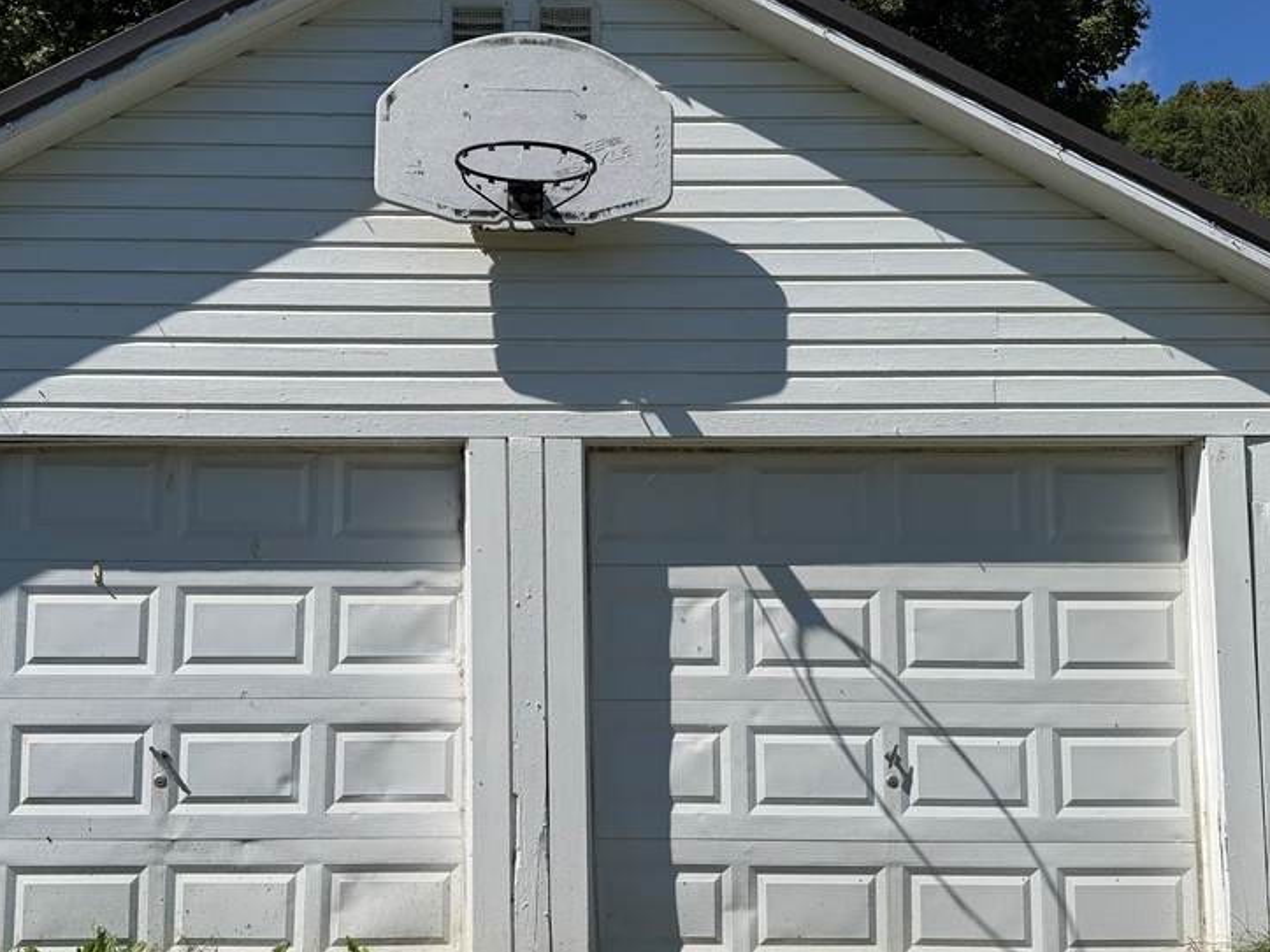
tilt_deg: +6.6
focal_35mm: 34
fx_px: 1247
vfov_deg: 41.8
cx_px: 557
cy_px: 474
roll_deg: +0.2
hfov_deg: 53.8
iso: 80
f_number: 1.78
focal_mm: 6.76
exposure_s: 1/8130
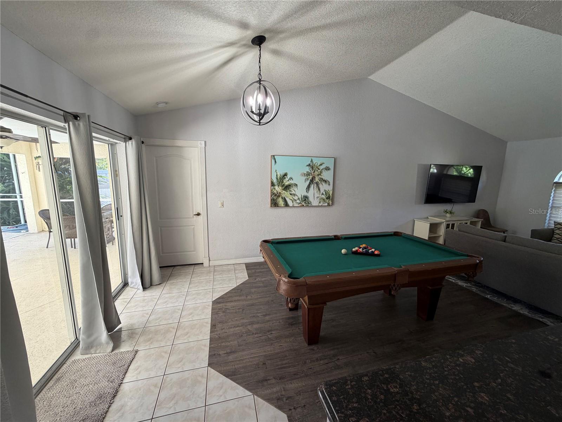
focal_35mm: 14
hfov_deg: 102.1
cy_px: 211
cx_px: 281
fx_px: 227
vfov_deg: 85.7
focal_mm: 2.22
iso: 200
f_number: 2.2
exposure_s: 1/120
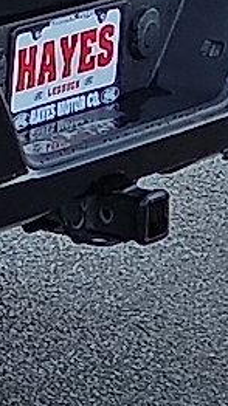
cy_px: -160
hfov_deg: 4.4
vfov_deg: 8.6
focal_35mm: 246
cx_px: -776
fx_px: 2649
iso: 25
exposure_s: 1/833
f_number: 1.8
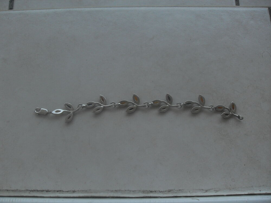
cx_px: 136
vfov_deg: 38.7
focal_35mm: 37
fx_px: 290
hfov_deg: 50.1
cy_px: 102
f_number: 2.8
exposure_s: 1/125
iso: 80
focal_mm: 6.3
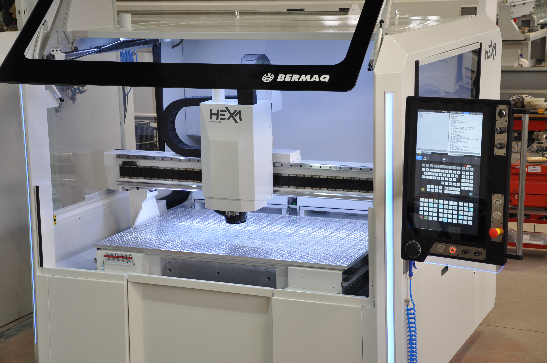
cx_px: 274
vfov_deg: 18.1
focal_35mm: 75
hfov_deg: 27.0
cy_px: 182
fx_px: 1138
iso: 320
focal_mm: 50
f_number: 5.6
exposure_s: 1/30
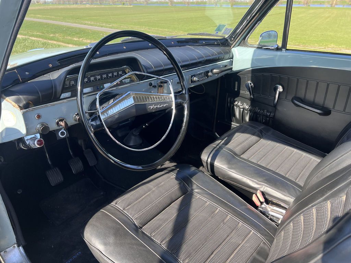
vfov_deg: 53.1
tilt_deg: -27.0
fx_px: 264
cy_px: 132
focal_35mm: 26
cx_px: 176
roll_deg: +1.3
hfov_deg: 67.3
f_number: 1.5
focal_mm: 5.7
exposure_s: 1/509
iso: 50
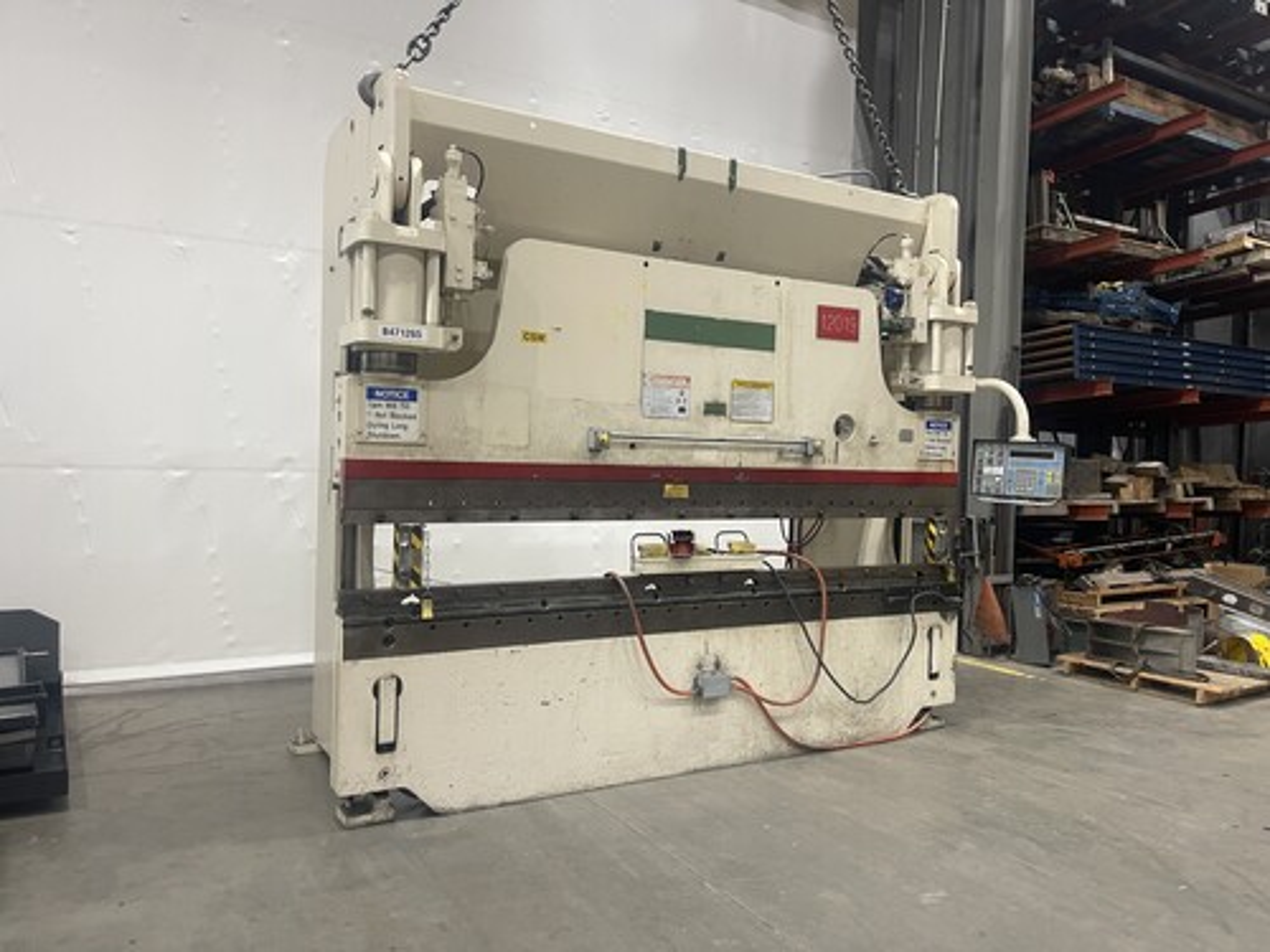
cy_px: 476
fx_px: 917
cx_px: 635
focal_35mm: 25
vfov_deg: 54.9
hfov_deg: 69.4
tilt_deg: -1.3
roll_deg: -3.3
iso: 250
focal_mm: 5.1
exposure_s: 1/60
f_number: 1.6
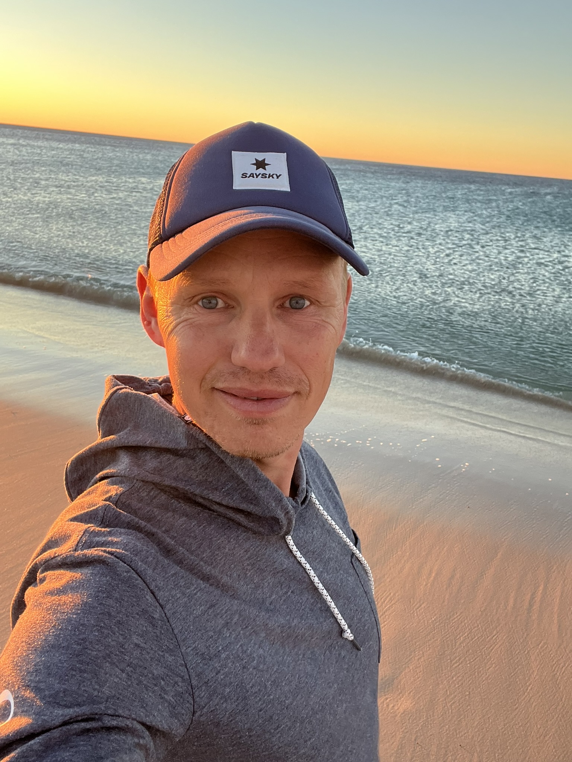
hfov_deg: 46.8
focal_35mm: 30
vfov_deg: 60.0
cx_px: 286
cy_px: 381
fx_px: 661
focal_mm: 2.71
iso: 100
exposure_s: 1/100
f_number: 2.2
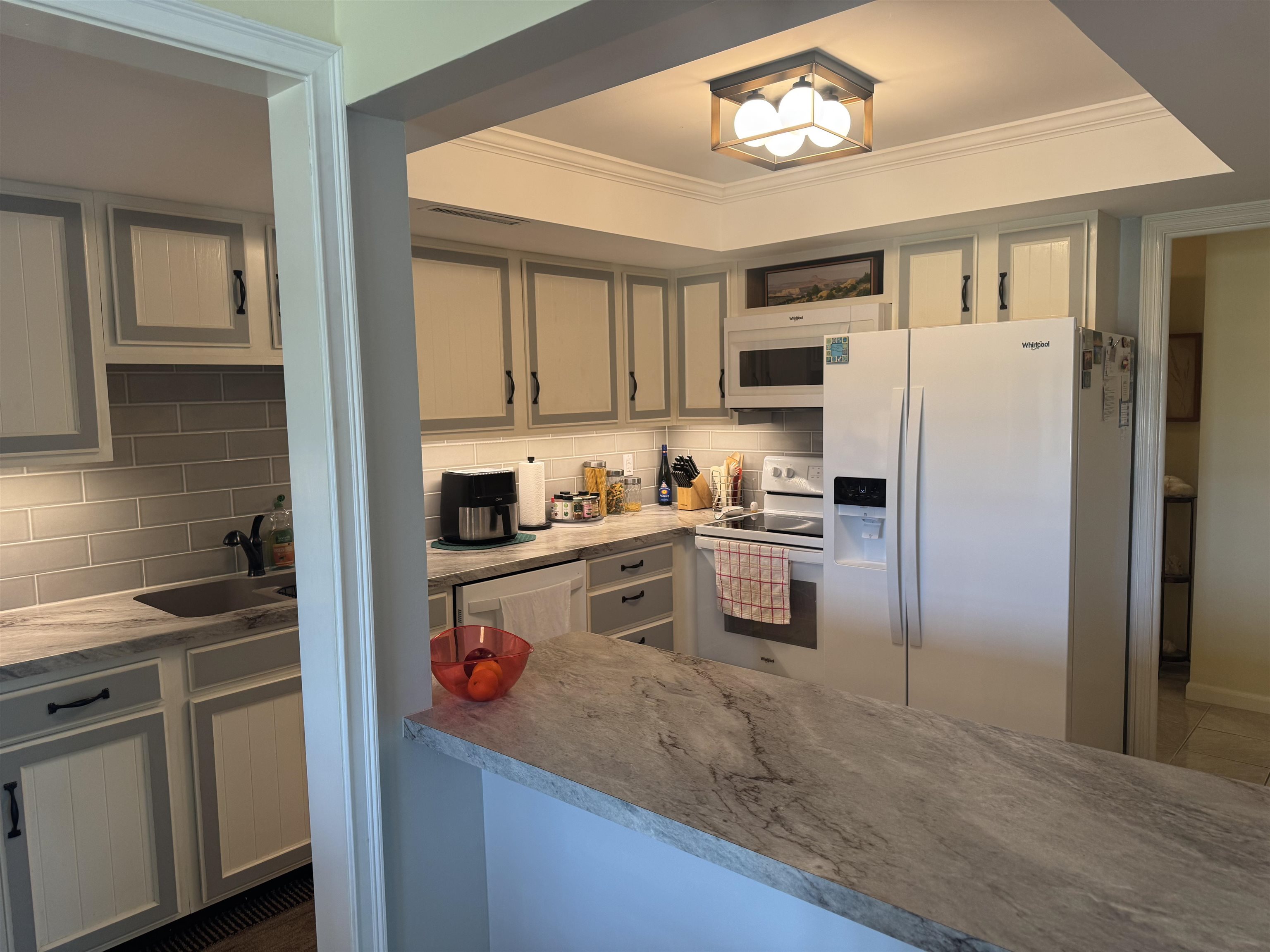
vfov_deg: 56.8
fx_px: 881
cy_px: 476
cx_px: 635
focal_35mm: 24
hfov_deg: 71.6
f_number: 1.78
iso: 125
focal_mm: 6.76
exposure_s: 1/60
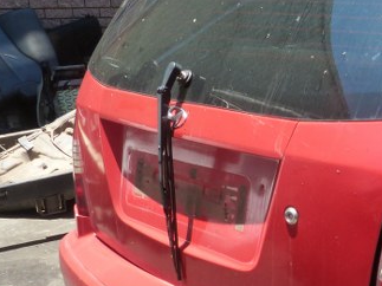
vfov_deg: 23.5
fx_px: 684
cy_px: 199
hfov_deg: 28.3
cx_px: 423
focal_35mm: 62
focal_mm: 4.5
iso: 125
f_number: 4
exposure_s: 1/200
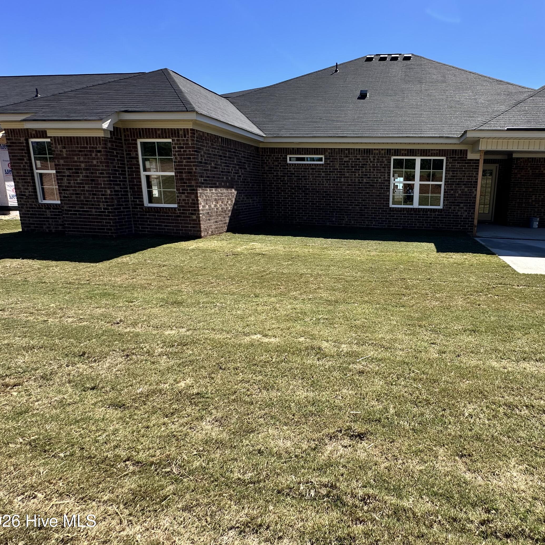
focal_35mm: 18
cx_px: 366
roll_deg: -1.4
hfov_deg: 78.0
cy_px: 251
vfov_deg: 80.6
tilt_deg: -10.2
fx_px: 321
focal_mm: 2.22
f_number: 2.2
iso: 40
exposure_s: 1/972
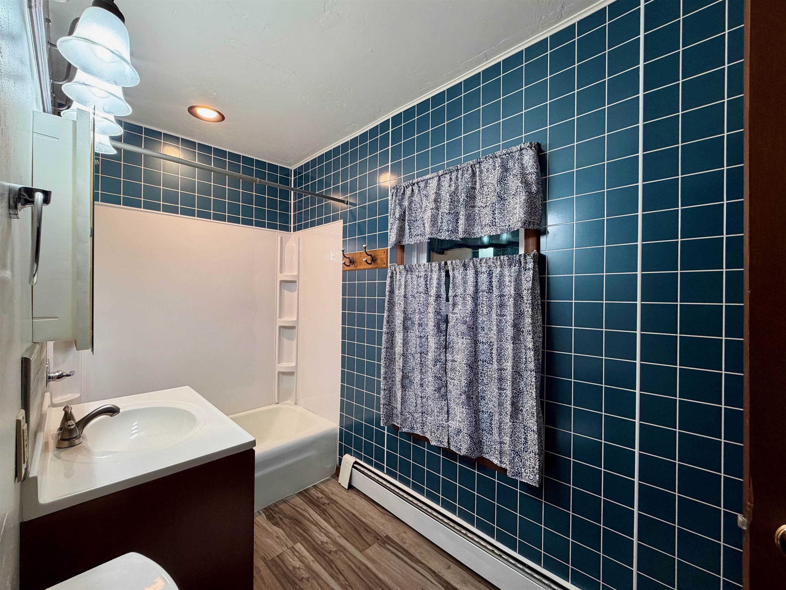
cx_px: 393
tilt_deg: +0.7
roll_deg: -2.8
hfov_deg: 102.1
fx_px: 318
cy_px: 295
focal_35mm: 14
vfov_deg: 85.7
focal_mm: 2.22
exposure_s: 1/120
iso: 250
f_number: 2.2
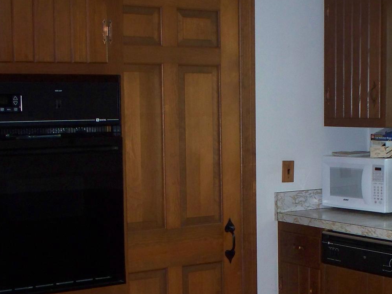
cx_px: 255
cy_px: 230
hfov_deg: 26.2
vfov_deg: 19.7
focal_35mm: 74
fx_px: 838
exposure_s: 1/30
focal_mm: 7.54
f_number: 2.8
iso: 200
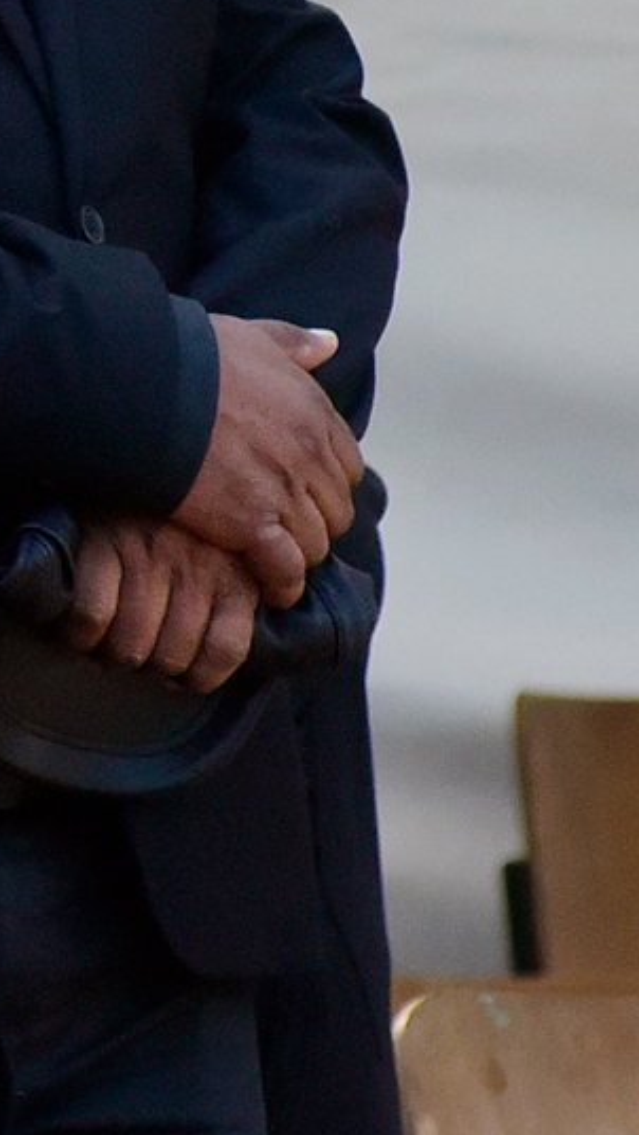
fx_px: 22563
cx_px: -508
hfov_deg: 1.6
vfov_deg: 2.9
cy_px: 19
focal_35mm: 750
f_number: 5.6
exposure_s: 1/1250
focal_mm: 200
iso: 1800
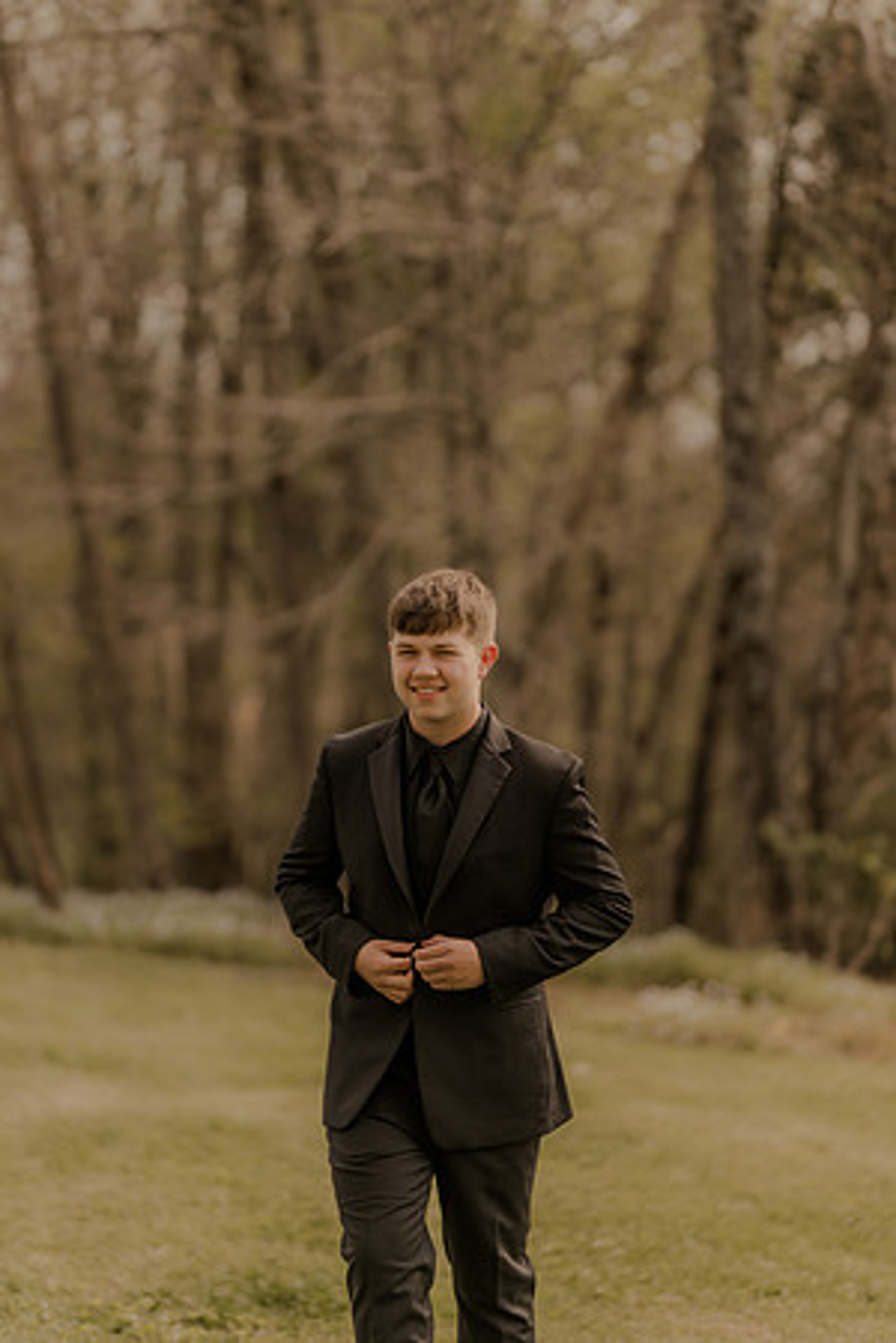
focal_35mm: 85
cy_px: 672
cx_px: 448
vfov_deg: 23.9
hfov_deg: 16.1
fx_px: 3173
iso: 160
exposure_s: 1/2500
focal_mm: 85
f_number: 1.4
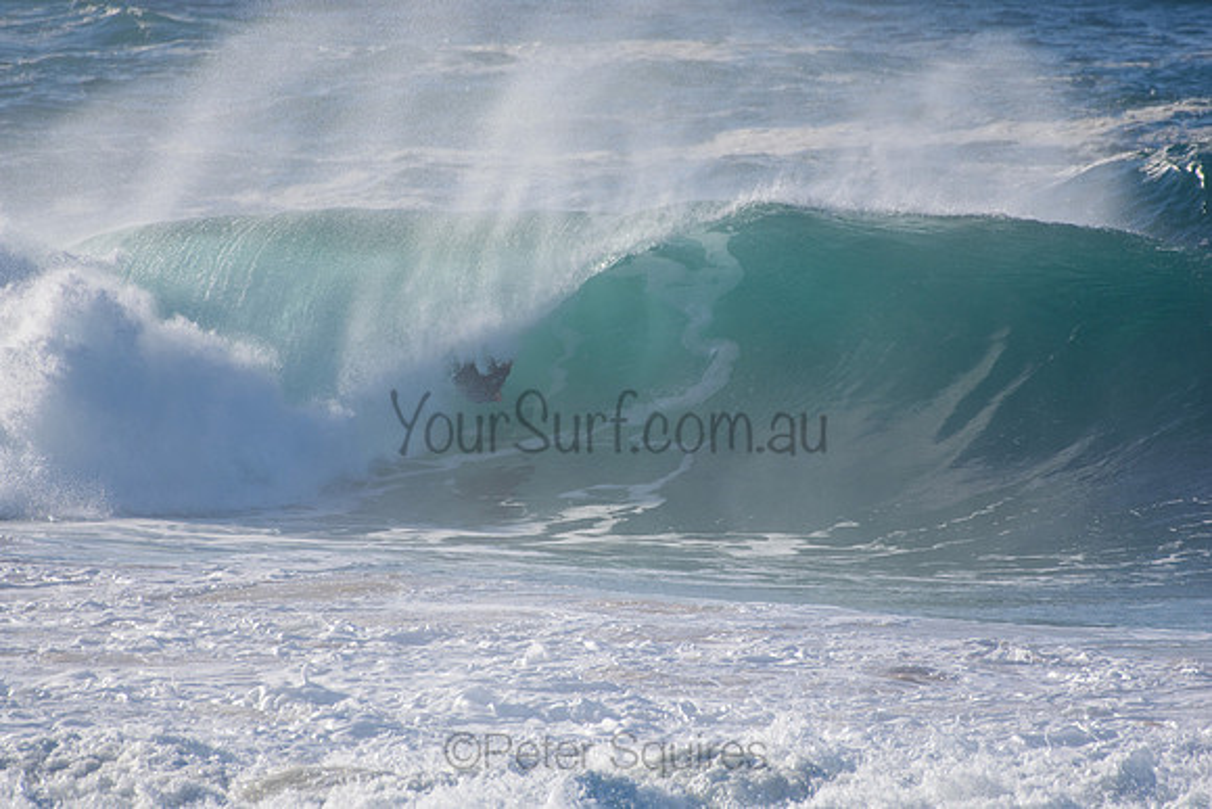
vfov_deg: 1.8
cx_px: 606
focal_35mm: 750
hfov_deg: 2.7
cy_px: 404
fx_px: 25255
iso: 320
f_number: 5.6
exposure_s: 1/2000
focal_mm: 500
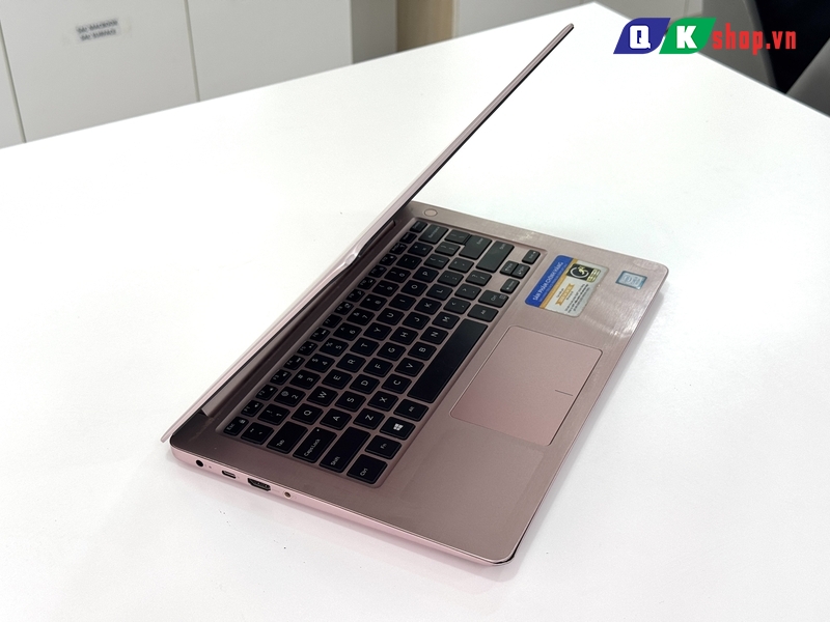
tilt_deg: -36.3
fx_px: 1151
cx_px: 415
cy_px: 311
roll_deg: +0.8
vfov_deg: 30.3
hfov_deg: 39.7
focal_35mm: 48
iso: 50
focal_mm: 6.76
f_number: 1.78
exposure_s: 1/159
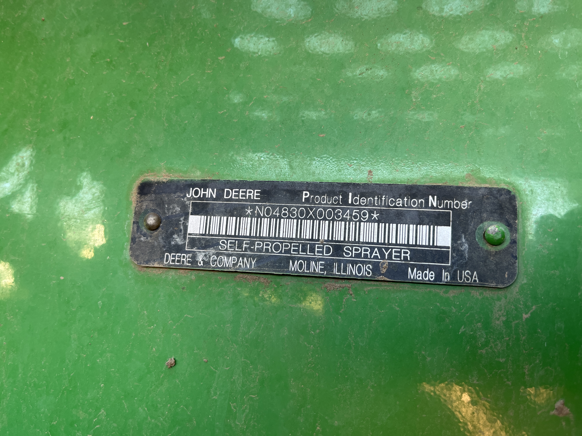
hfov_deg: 67.3
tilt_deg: +7.3
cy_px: 218
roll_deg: -3.2
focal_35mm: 26
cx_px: 291
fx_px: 437
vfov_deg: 53.1
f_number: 1.6
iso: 80
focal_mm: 5.1
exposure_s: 1/121
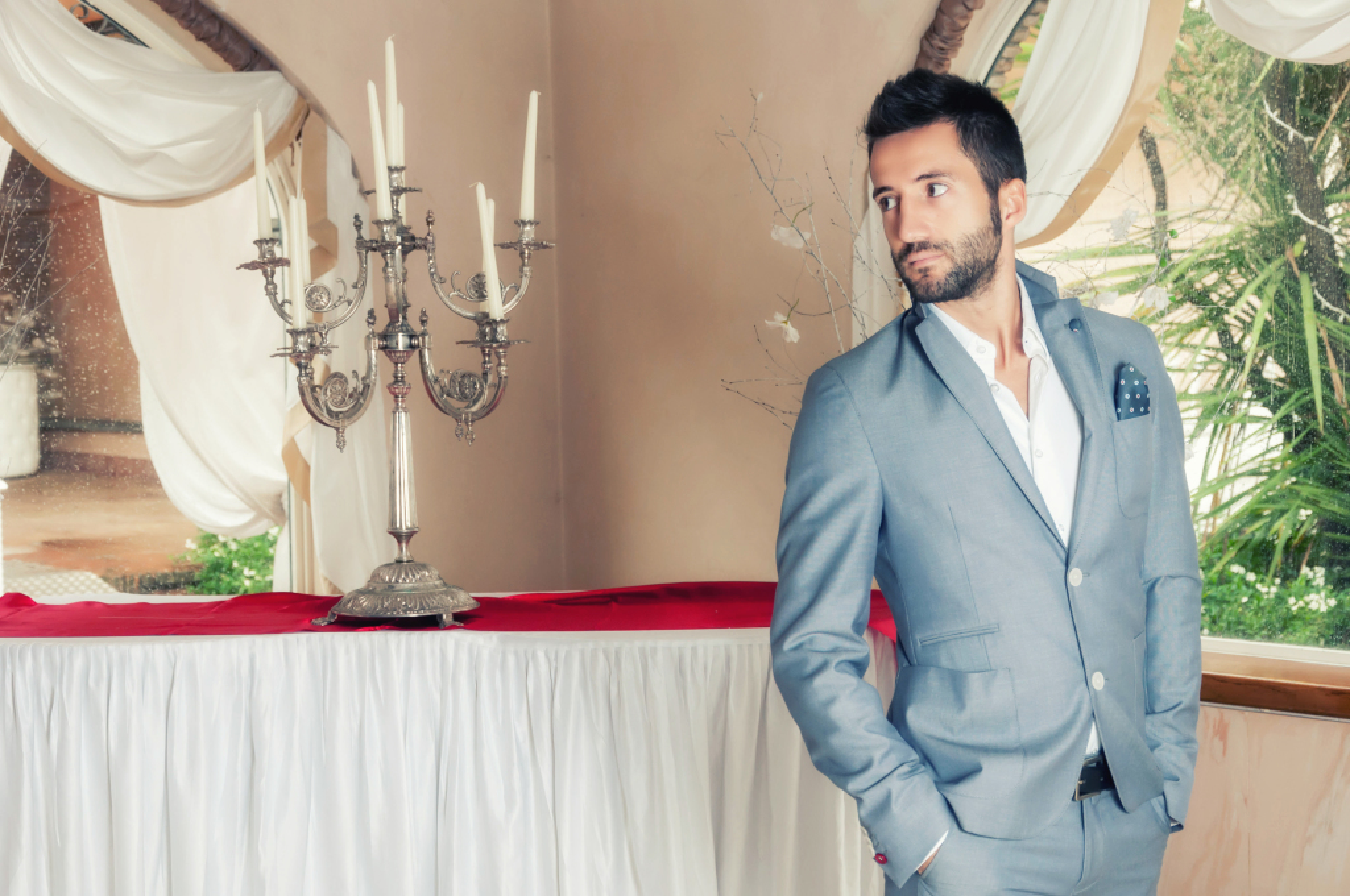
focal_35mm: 68
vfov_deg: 20.1
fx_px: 2528
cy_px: 448
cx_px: 675
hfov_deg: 29.9
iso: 200
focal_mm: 45
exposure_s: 1/125
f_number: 5
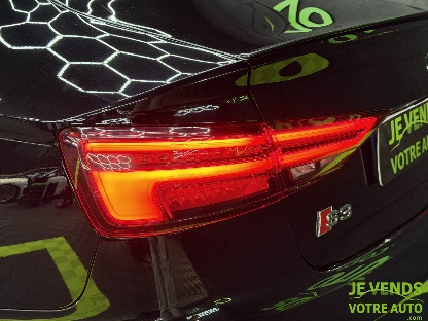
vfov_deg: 30.3
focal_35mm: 48
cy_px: 160
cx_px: 214
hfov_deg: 39.7
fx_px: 593
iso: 250
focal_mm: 6.76
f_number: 1.78
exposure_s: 1/50
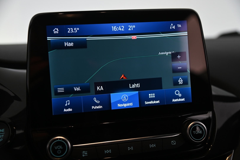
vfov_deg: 26.9
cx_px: 120
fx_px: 333
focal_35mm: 50
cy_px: 80
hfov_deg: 39.6
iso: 1000
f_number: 4
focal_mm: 50
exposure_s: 1/50
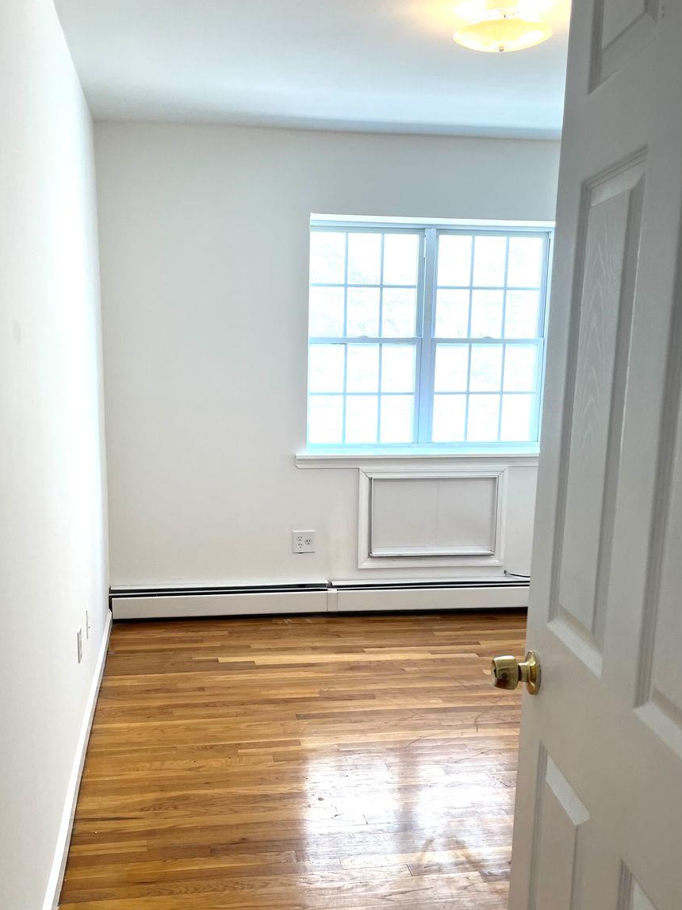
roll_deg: +0.2
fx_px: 893
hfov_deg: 41.8
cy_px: 546
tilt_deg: -10.0
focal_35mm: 34
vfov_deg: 53.6
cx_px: 313
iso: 64
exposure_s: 1/120
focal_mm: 5.1
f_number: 1.6
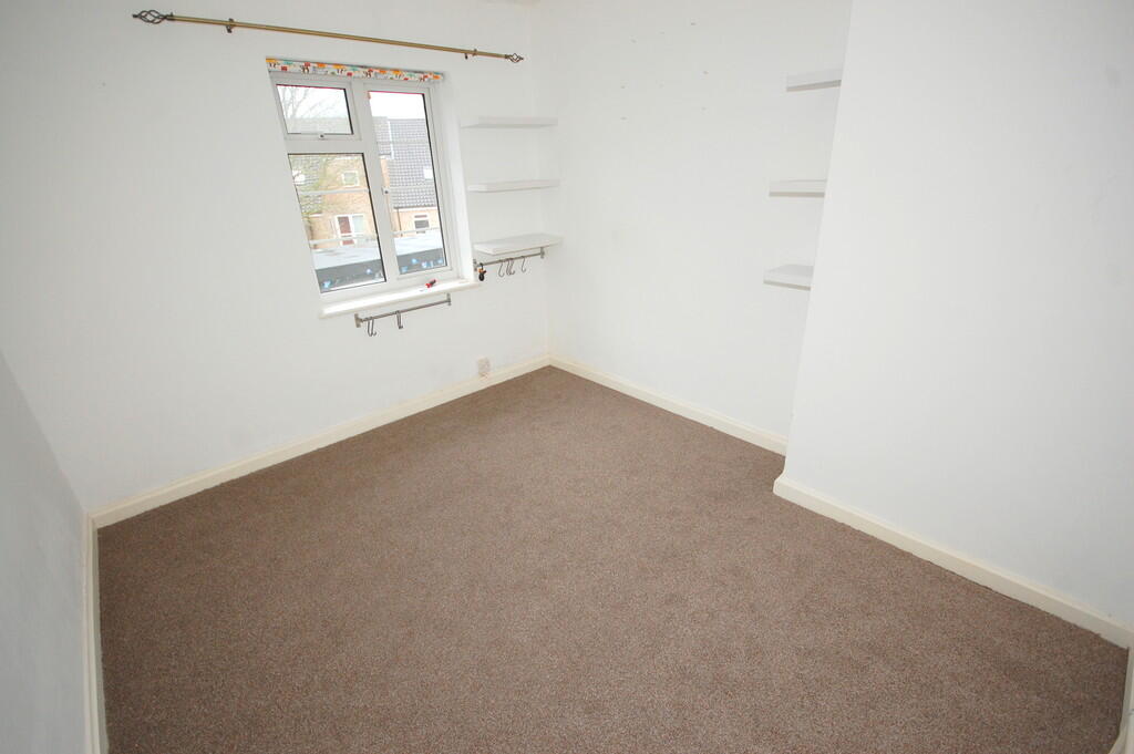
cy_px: 377
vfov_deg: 77.2
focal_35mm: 15
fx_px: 472
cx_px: 567
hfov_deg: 100.4
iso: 400
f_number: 4
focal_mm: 10
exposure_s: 1/60
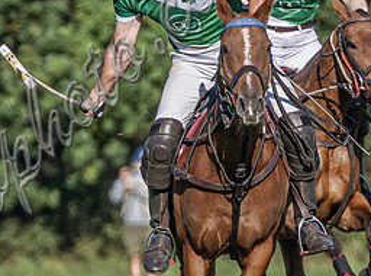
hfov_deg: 0.8
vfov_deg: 0.6
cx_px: -49
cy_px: 383
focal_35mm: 2548
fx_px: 27206
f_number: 5.6
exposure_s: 1/1250
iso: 250
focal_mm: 400
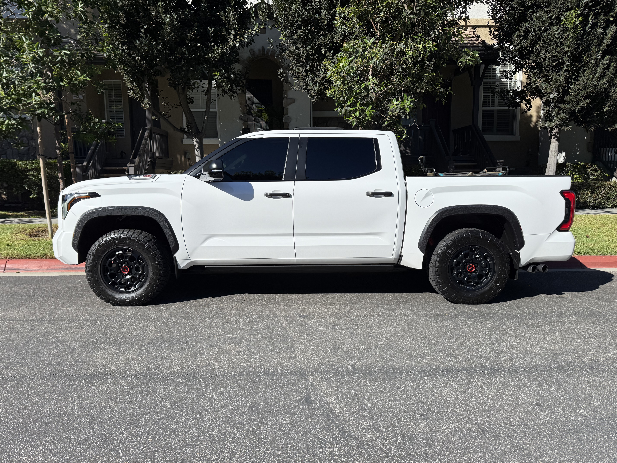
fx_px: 428
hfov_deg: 71.6
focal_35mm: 24
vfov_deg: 56.8
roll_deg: -0.3
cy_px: 232
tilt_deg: -6.8
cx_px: 308
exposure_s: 1/5319
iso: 80
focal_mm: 6.76
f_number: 1.78
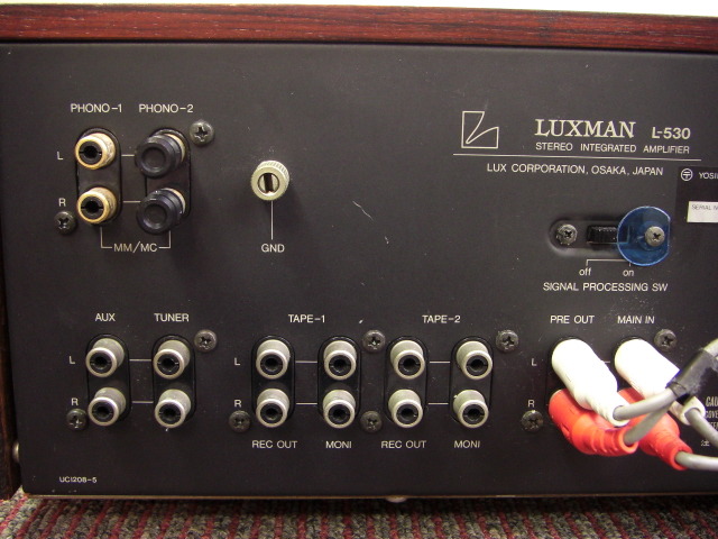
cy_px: 270
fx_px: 850
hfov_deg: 45.8
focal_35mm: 41
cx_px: 359
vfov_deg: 35.1
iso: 200
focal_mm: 6.8
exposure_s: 1/6
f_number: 3.4
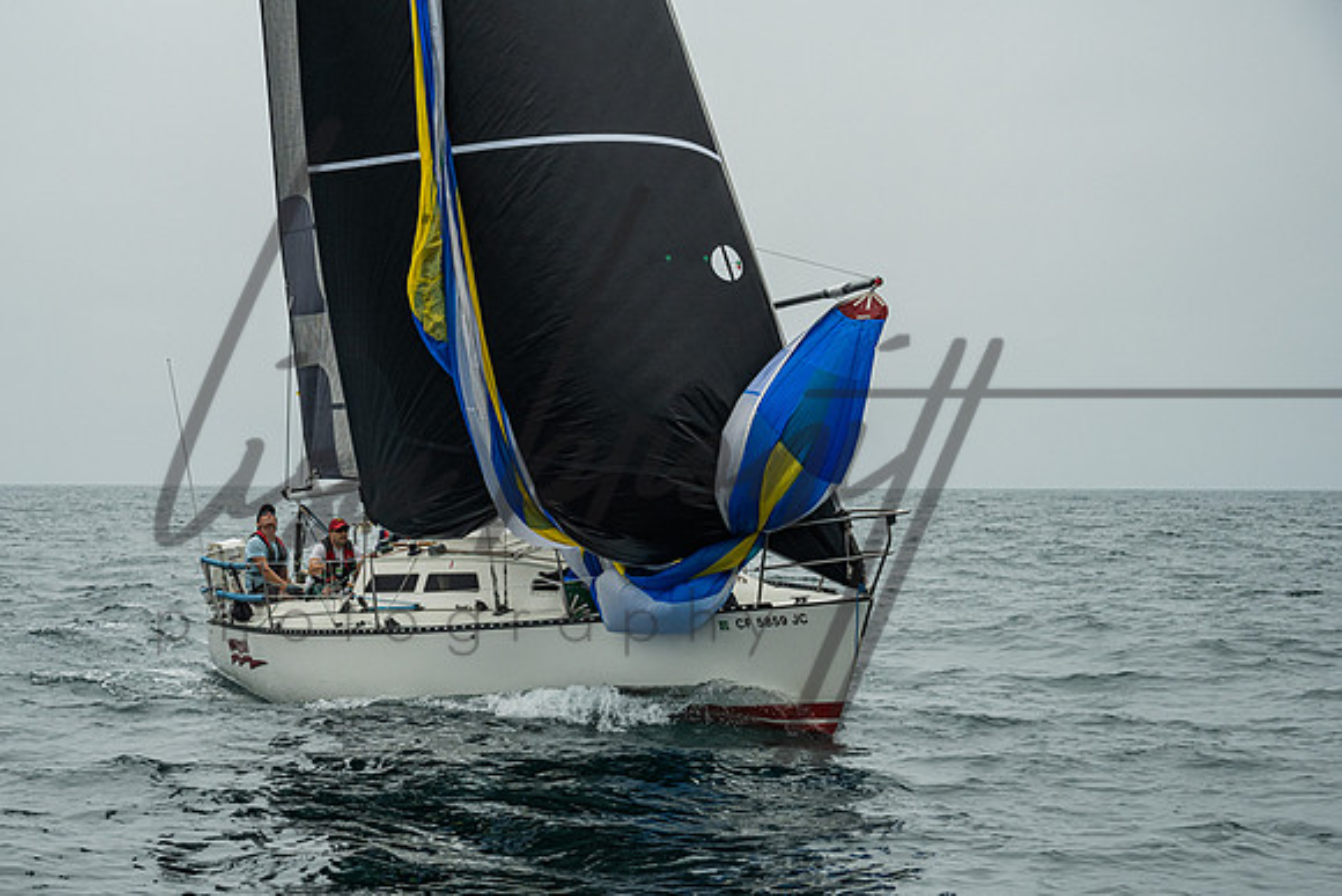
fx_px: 2788
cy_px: 538
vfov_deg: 18.2
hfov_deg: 27.0
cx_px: 560
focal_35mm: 75
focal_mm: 62
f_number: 6
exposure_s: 1/3200
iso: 400
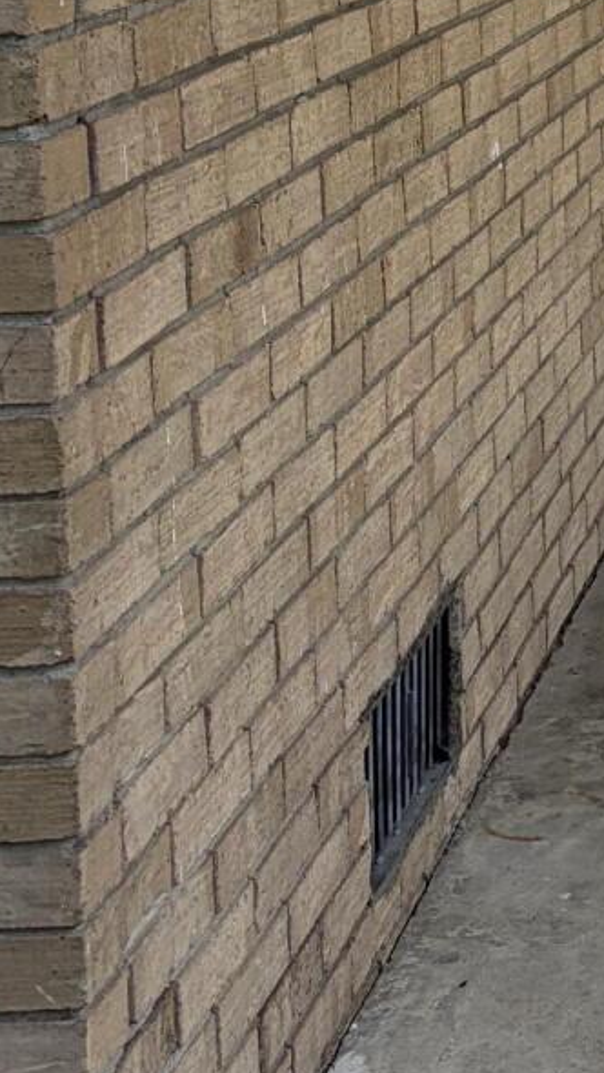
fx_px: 2733
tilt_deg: -4.7
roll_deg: -0.2
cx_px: 1350
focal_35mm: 96
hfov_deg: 11.0
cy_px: -9
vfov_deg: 21.4
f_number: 1.6
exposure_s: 1/1517
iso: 50
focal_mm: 5.96
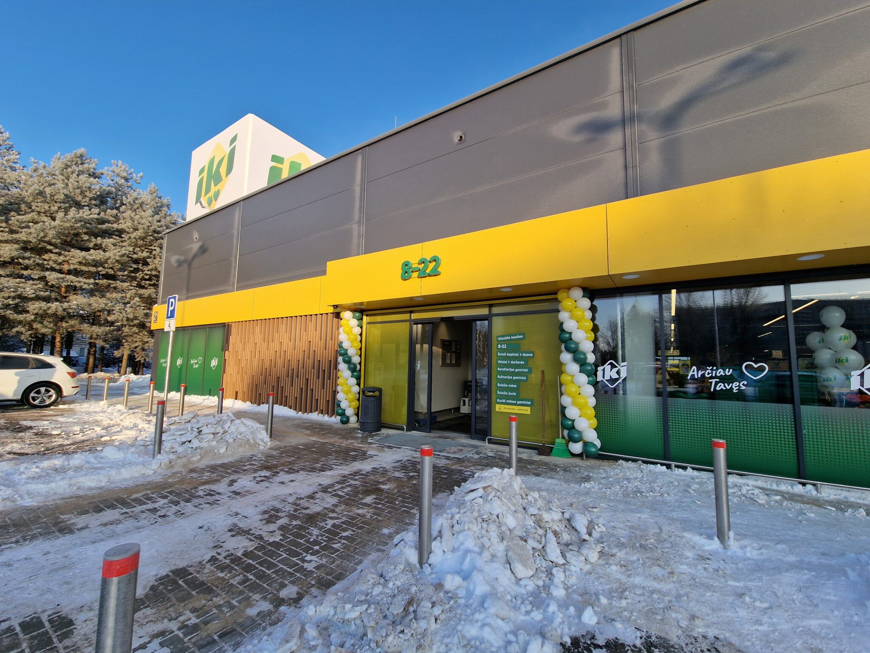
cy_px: 326
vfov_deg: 89.9
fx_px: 327
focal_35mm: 13
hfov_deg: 106.2
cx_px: 435
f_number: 2.2
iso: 50
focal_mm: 2.2
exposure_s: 1/910
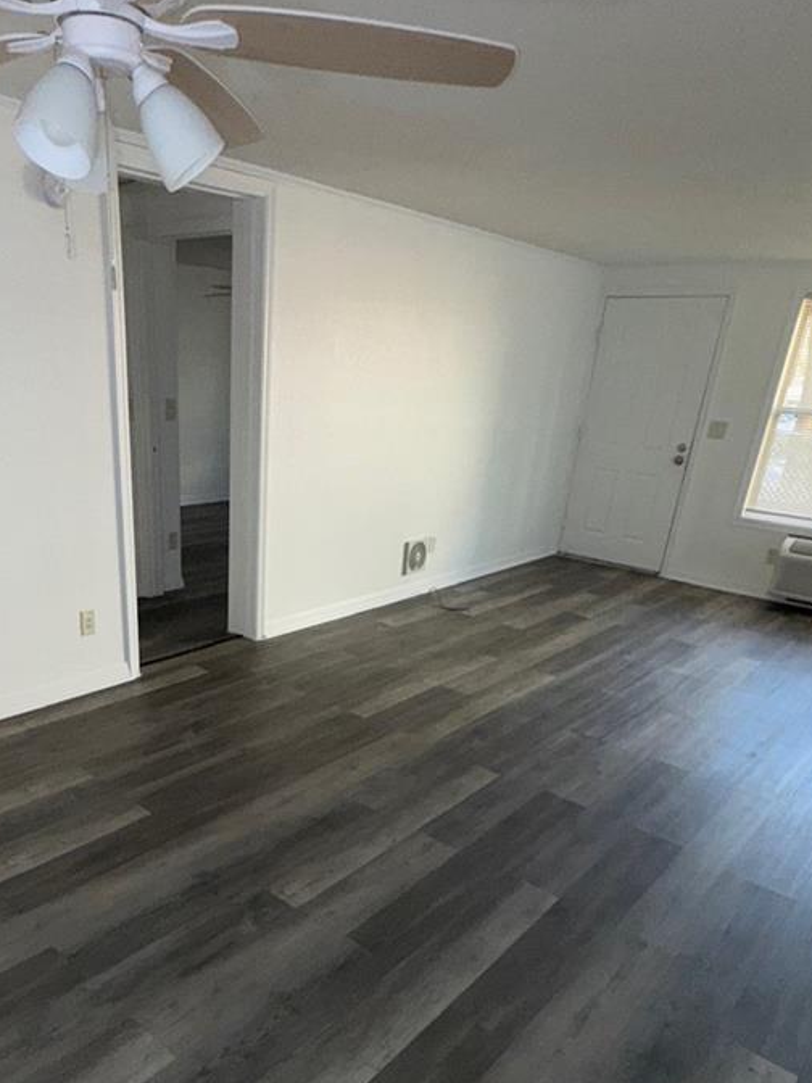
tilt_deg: -26.6
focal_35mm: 25
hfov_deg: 54.2
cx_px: 298
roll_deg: -2.9
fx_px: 782
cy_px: 725
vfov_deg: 67.4
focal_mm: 2.22
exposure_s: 1/102
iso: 100
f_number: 2.2
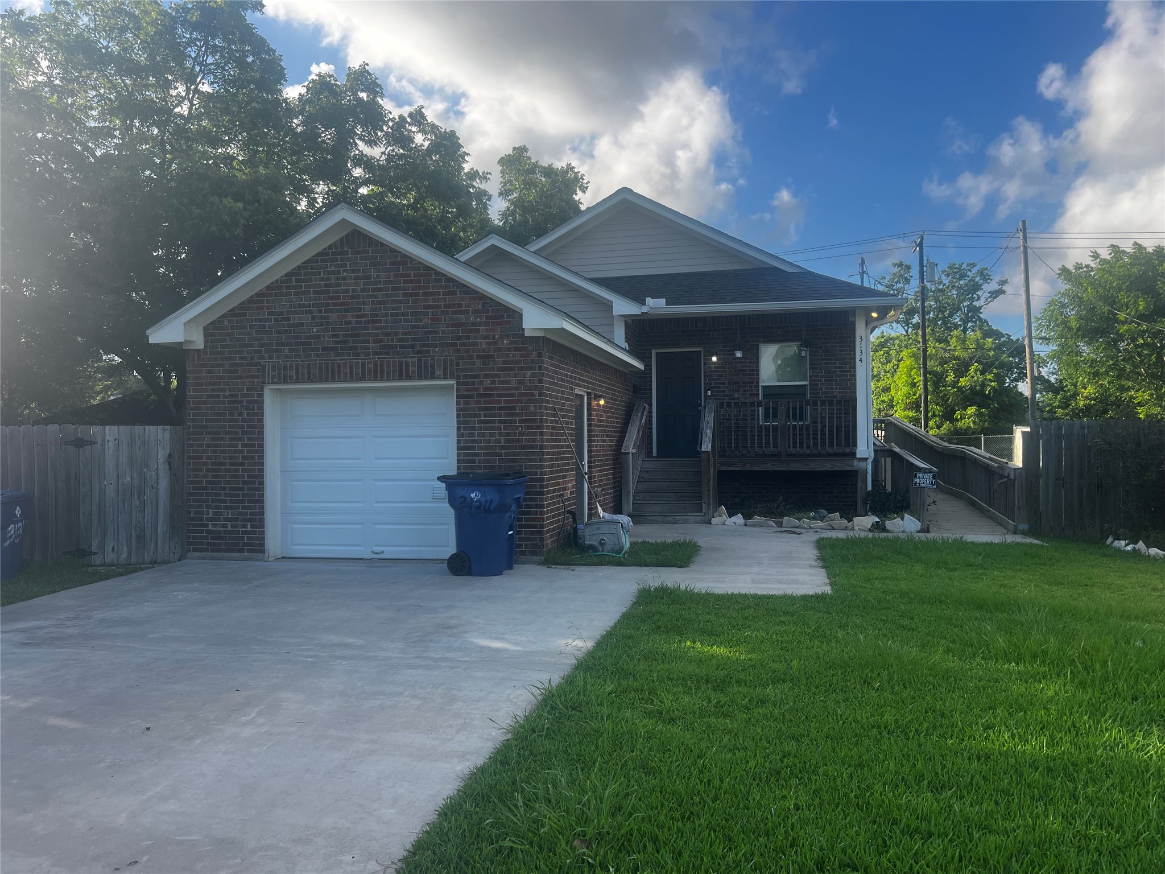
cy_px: 437
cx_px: 582
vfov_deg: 53.1
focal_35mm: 26
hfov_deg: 67.3
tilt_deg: +1.2
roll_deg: +1.1
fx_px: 875
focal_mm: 5.7
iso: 50
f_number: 1.5
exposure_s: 1/1431
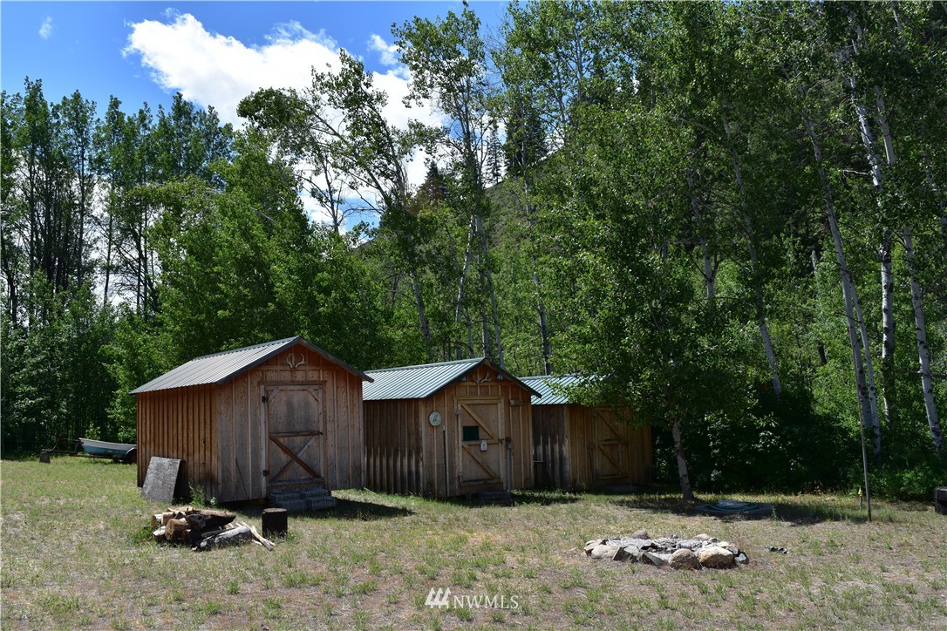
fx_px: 789
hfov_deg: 61.9
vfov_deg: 43.6
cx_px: 474
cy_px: 316
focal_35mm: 30
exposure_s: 1/160
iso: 100
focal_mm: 20
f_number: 11
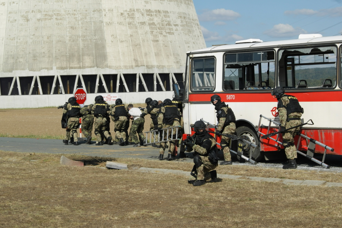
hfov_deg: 24.5
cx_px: 136
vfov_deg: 16.5
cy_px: 94
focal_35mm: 83
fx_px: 785
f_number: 9
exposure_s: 1/320
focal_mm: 45
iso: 100
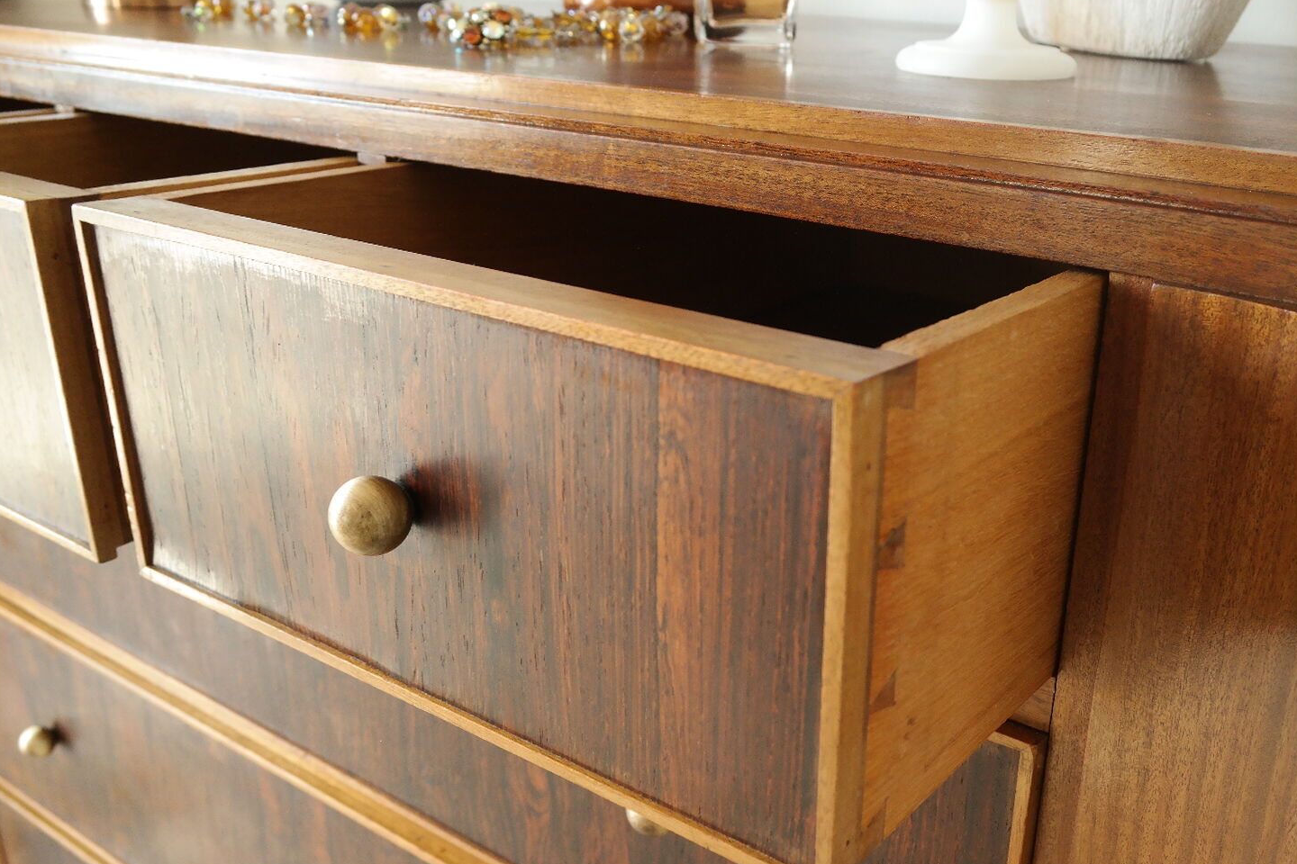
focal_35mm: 36
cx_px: 775
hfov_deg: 52.8
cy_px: 510
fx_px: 1297
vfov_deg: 36.8
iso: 800
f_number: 5.6
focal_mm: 20
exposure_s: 1/25
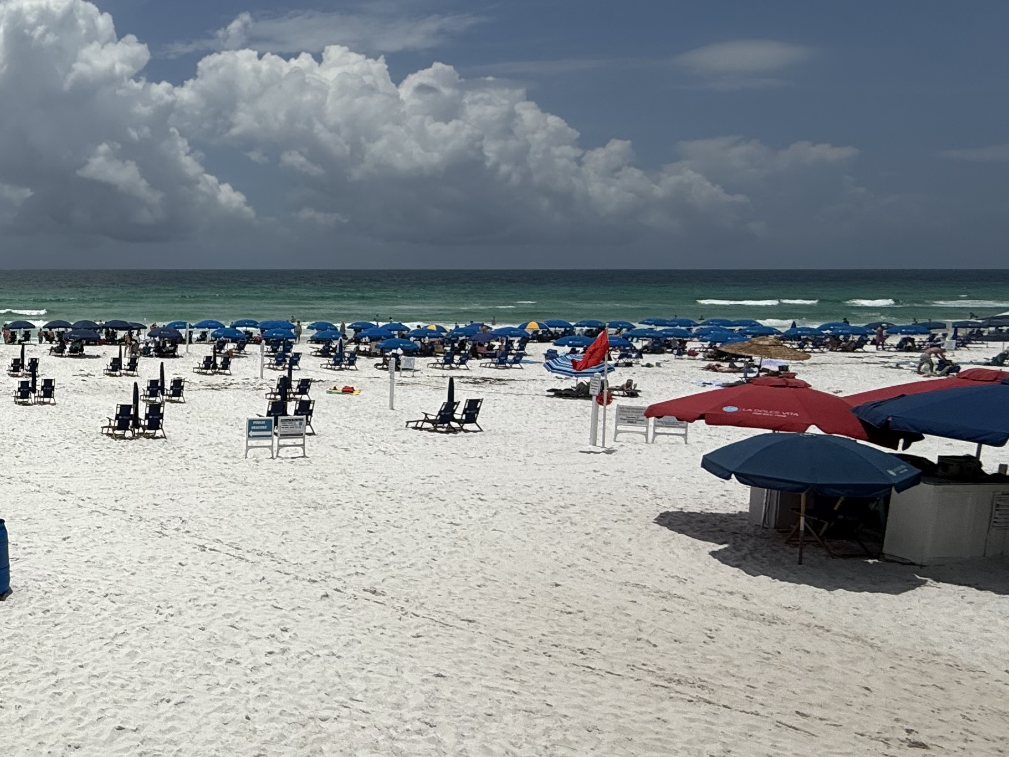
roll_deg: +0.8
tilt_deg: -7.9
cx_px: -59
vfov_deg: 45.4
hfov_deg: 46.0
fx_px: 904
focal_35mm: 31
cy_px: 375
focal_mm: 2.22
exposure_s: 1/7634
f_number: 2.2
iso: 40
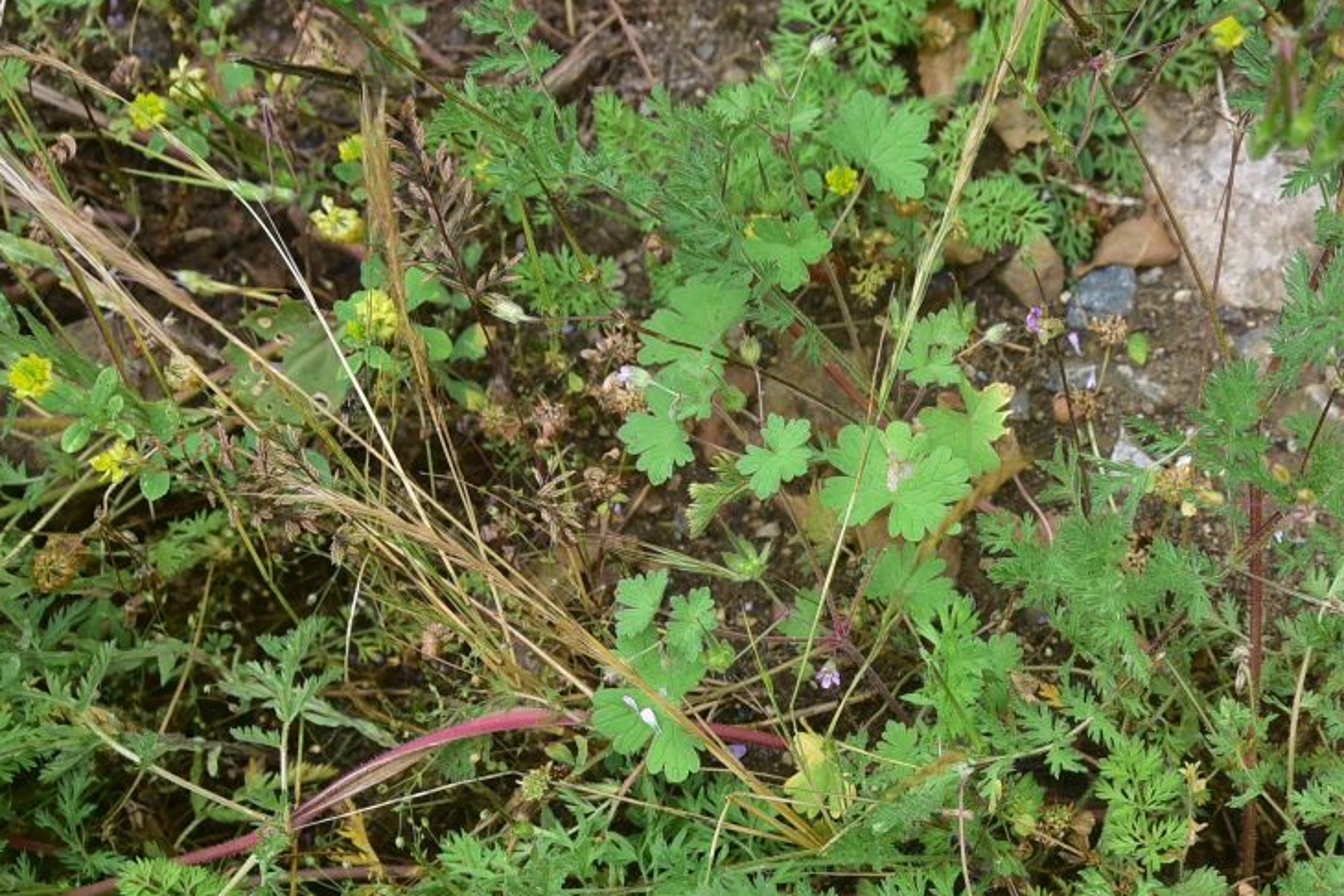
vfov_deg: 15.3
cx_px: 1099
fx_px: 3323
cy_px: 698
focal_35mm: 89
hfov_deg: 22.5
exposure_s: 1/125
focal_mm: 50
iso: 320
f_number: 8
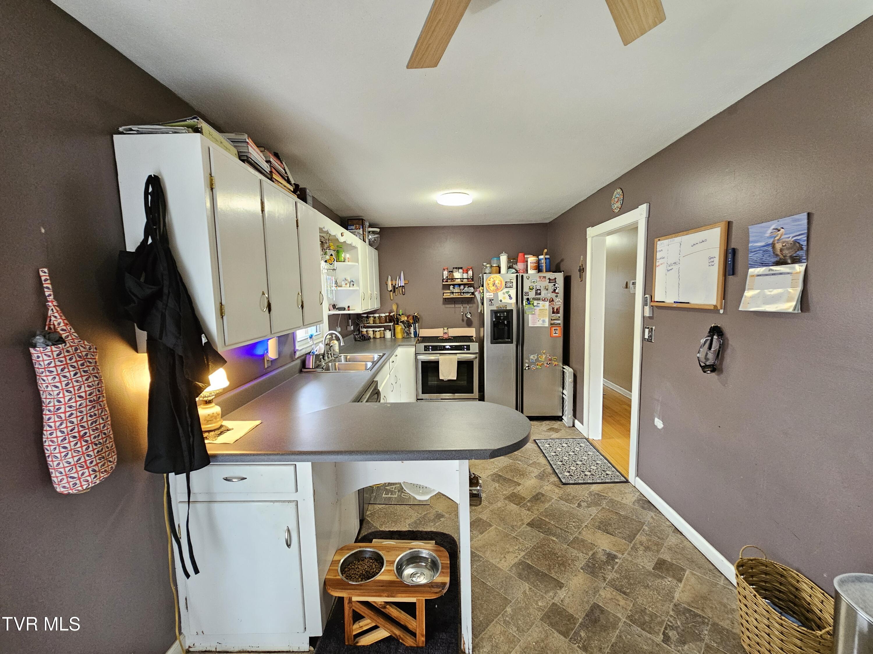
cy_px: 327
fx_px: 328
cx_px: 436
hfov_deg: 106.2
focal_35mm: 13
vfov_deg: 89.9
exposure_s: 1/30
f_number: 2.2
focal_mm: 2.2
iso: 500
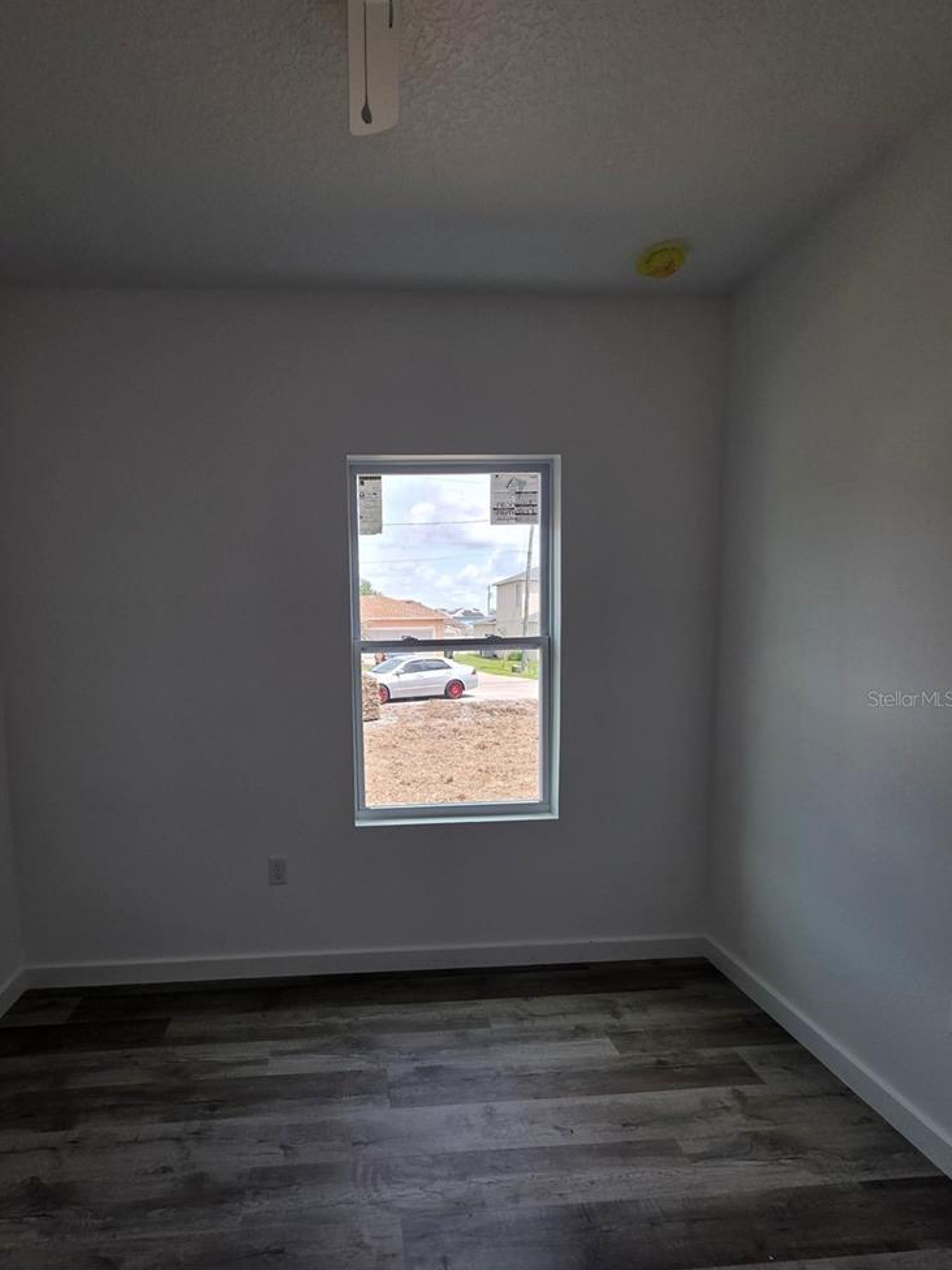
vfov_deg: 94.2
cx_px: 374
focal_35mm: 16
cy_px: 698
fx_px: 587
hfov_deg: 77.1
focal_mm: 2.2
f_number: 1.9
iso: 40
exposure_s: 1/251
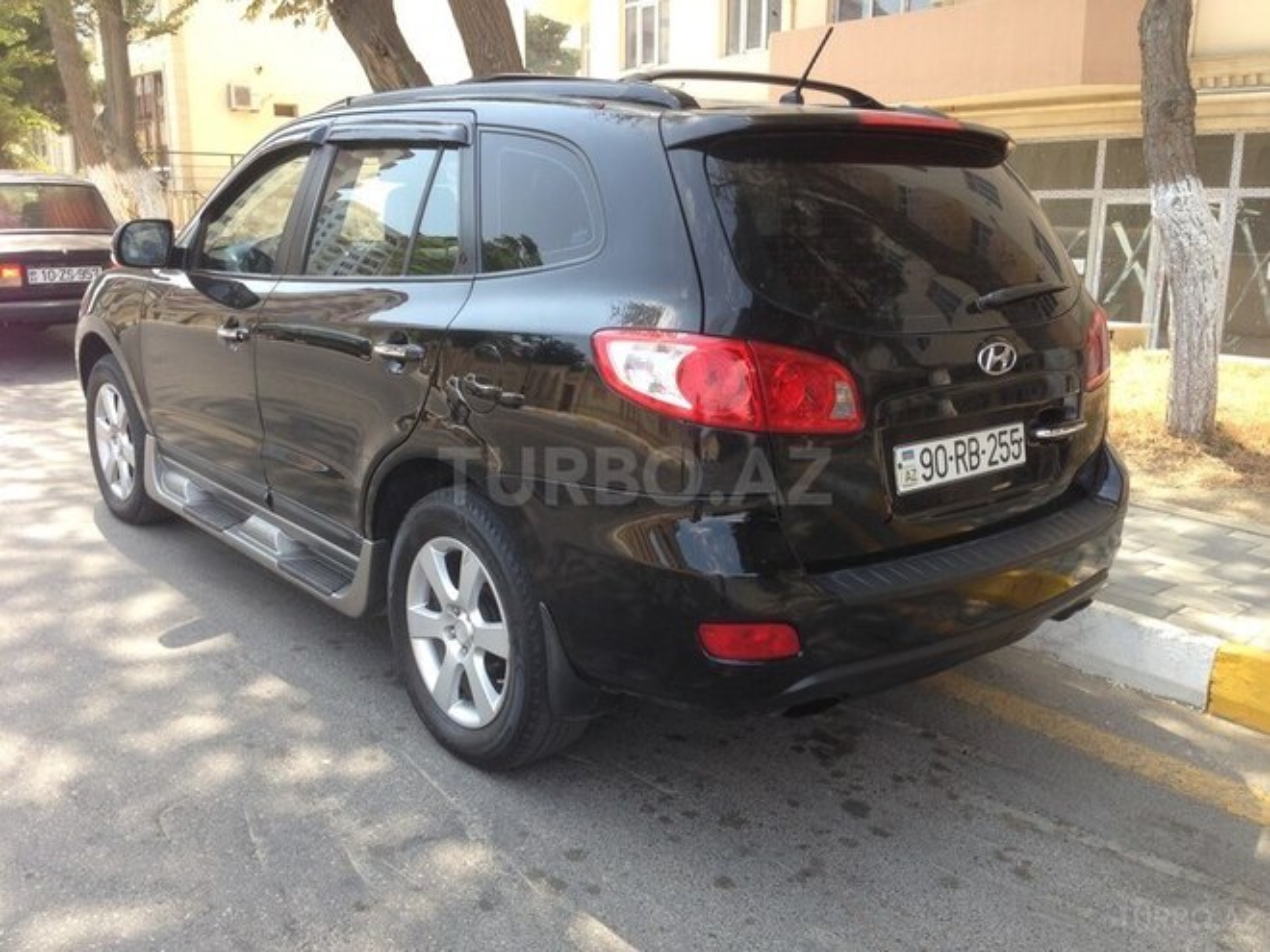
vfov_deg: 42.9
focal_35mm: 33
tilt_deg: -11.1
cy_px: 476
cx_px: 635
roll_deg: +0.0
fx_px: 1211
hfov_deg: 55.4
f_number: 2.4
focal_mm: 4.12
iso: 50
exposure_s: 1/226
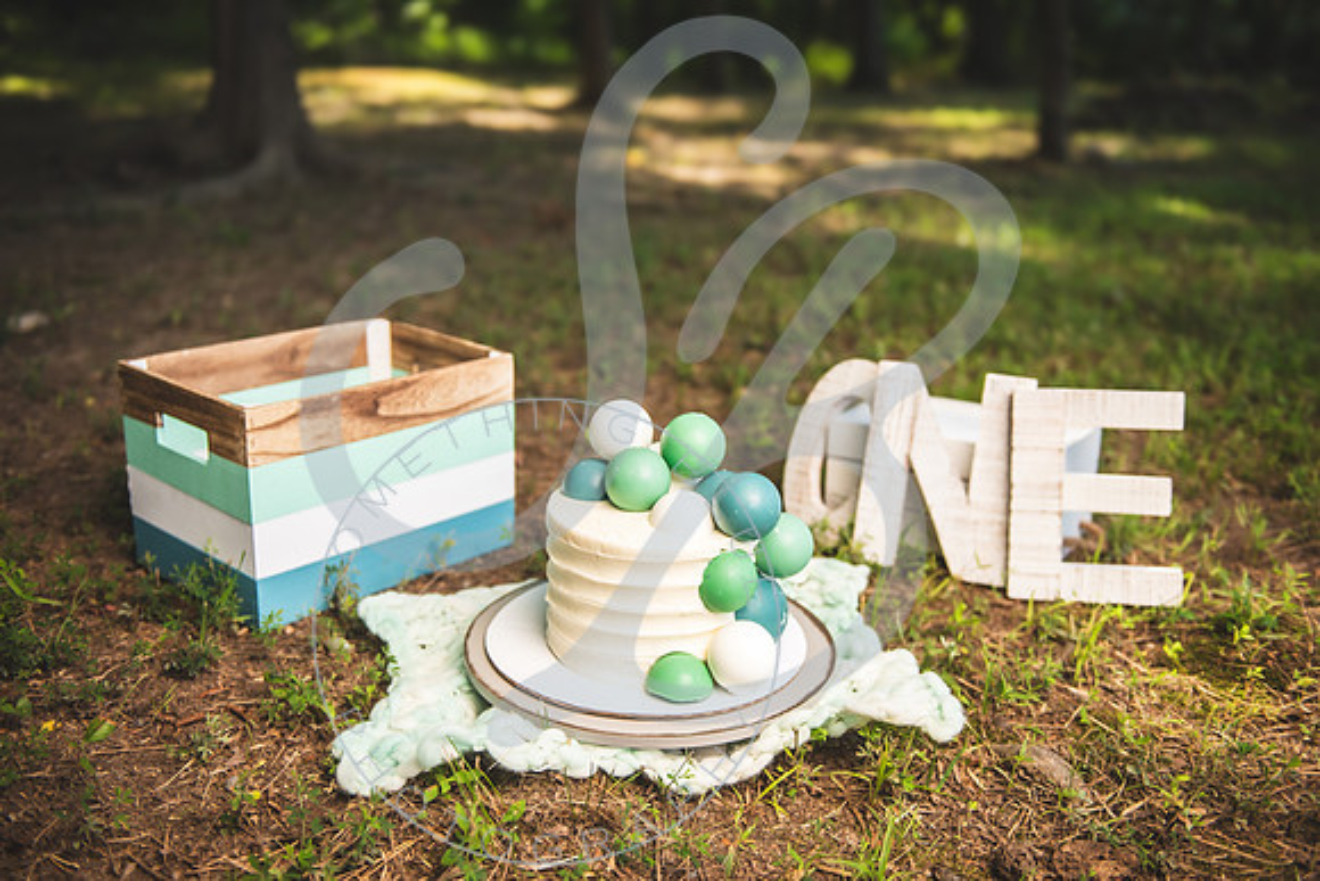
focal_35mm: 35
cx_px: 660
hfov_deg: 54.4
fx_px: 1284
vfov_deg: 37.9
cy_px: 440
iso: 100
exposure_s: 1/800
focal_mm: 35
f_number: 2.8
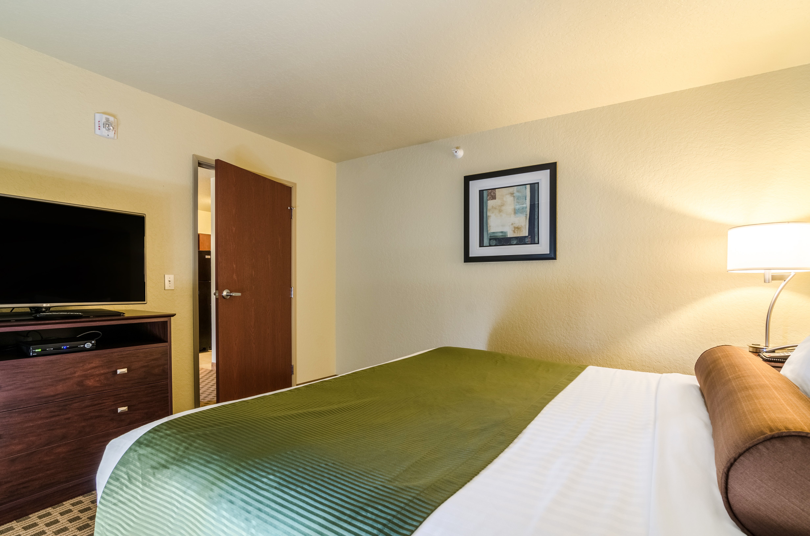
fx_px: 370
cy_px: 268
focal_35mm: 16
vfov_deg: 71.8
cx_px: 405
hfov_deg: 95.1
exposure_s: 1/10
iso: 320
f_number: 8
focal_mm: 11
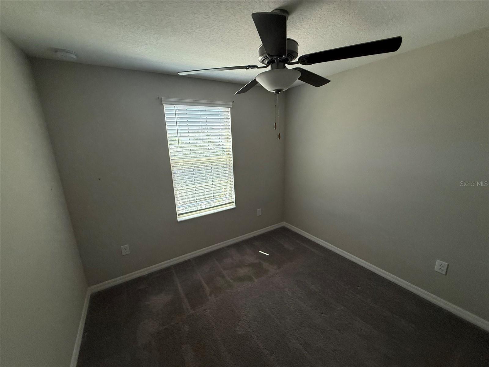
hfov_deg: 102.1
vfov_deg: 85.7
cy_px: 184
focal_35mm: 14
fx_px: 198
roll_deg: +1.7
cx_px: 244
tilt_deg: -12.3
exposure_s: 1/120
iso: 160
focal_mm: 2.22
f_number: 2.2
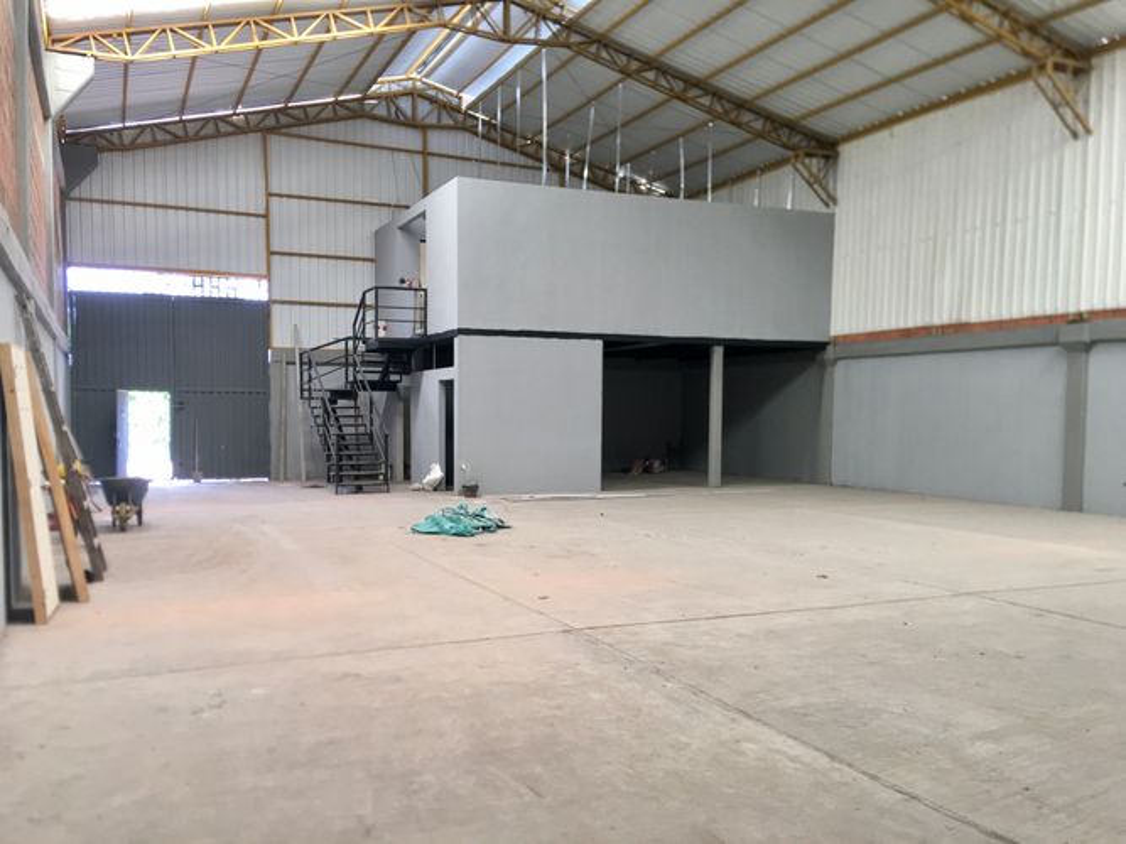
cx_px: 563
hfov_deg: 61.7
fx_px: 943
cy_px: 422
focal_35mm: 29
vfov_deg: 48.2
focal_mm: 4.15
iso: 25
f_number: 2.2
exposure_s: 1/30
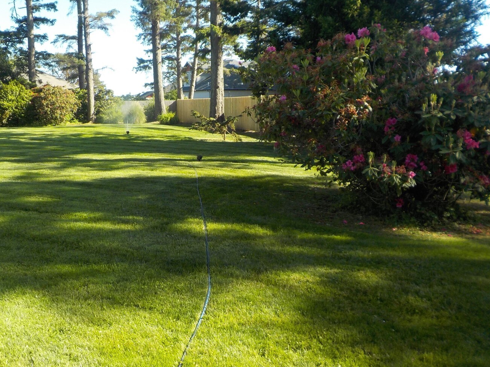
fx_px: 524
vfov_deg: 38.7
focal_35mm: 37
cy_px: 192
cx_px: 205
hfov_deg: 49.9
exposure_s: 1/400
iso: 125
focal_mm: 4.1
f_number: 3.3
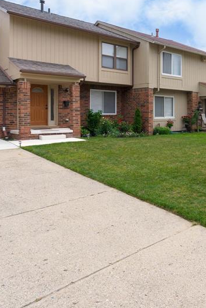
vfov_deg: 59.5
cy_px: 116
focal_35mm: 31
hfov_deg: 38.9
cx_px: 191
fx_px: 266
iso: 250
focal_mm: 16
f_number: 7.1
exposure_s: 1/500
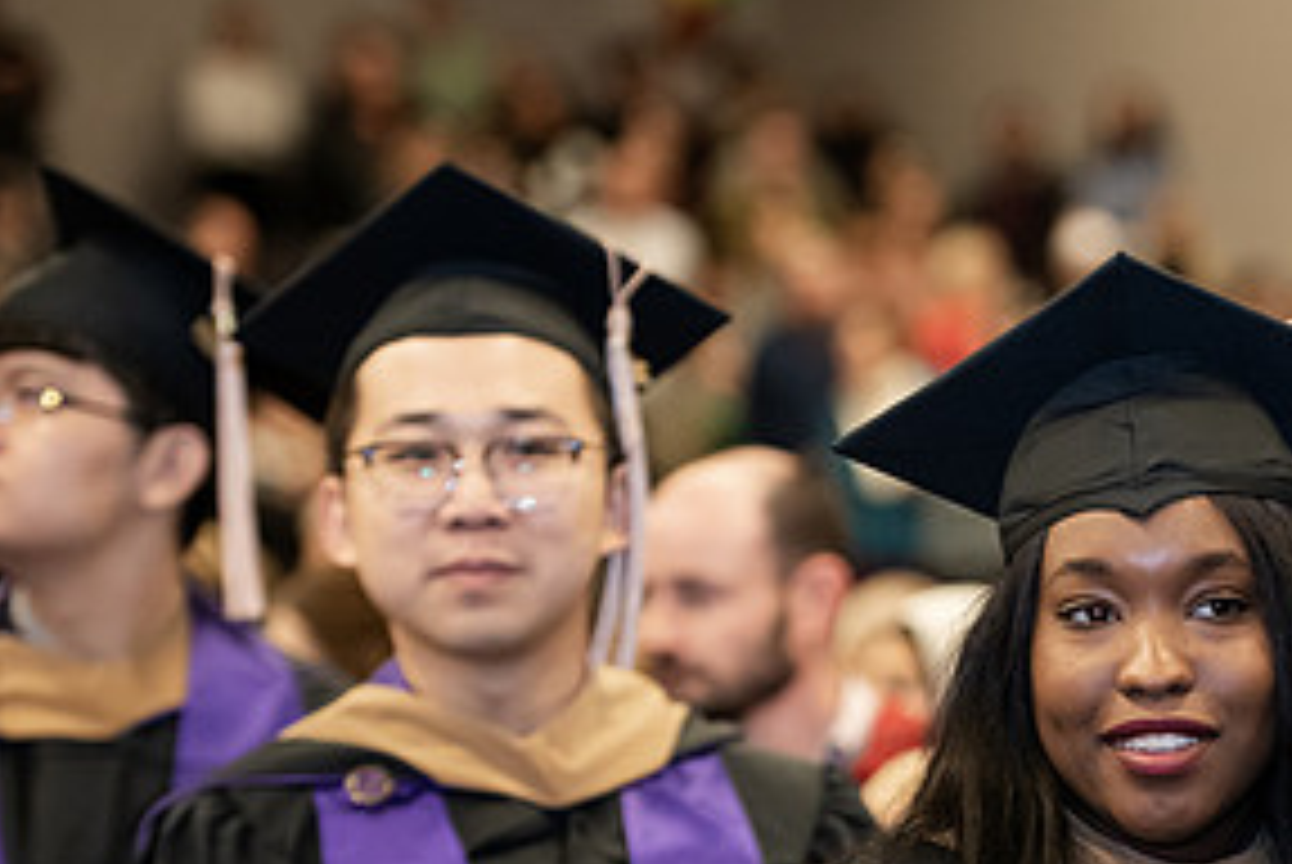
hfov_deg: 9.6
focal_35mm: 212
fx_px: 7616
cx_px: 1265
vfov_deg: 6.5
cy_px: 749
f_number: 3.2
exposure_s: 1/200
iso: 2000
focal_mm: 105
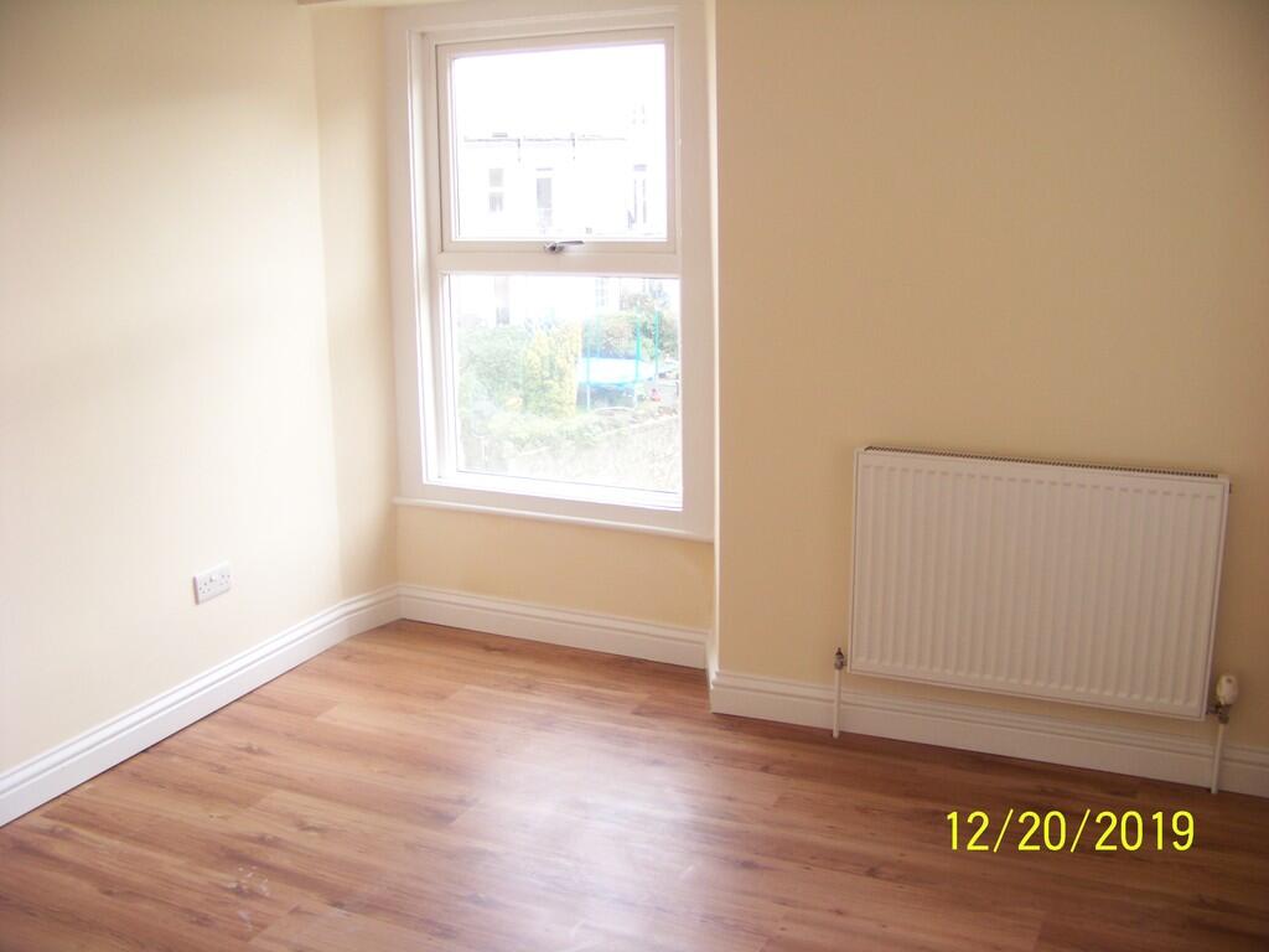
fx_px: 1320
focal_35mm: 36
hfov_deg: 51.4
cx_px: 634
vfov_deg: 39.7
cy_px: 476
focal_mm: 5.85
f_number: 2.8
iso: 135
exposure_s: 1/30
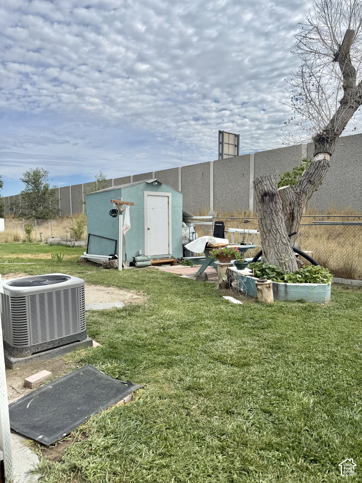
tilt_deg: -3.5
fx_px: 335
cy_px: 242
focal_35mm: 24
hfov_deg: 56.8
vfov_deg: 71.6
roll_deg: +0.7
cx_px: 181
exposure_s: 1/5714
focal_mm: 6.76
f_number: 1.78
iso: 80
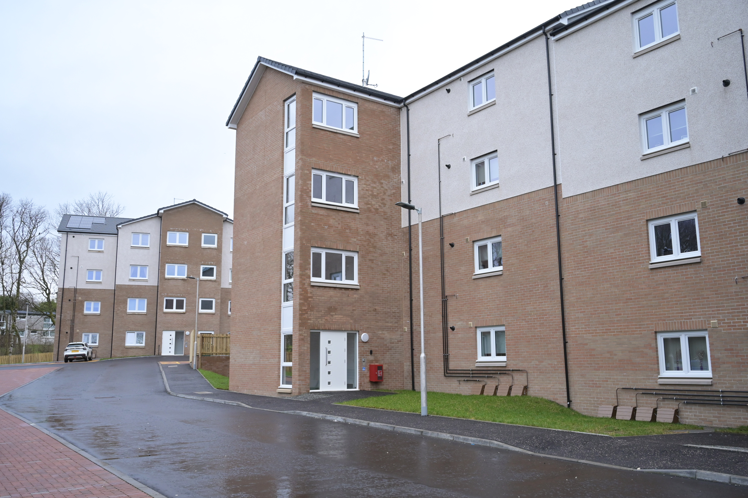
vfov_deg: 41.7
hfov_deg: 59.5
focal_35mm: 32
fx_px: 654
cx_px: 374
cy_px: 249
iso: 1250
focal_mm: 31.5
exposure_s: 1/200
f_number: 11
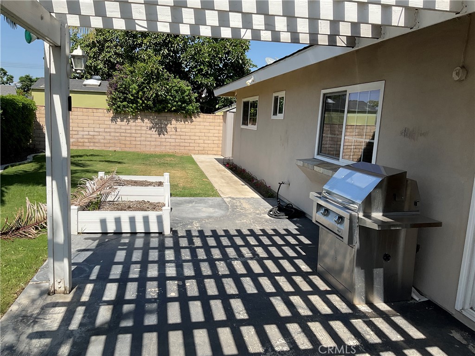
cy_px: 178
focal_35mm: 29
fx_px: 398
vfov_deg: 48.2
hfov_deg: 61.7
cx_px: 238
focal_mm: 3
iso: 16
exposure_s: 1/1577
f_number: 1.8
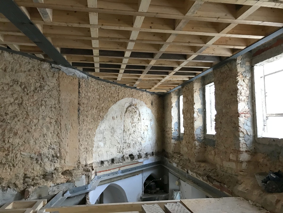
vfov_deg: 49.7
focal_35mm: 28
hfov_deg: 63.4
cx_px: 142
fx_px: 229
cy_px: 106
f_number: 1.8
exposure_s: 1/17
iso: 80
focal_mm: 3.99
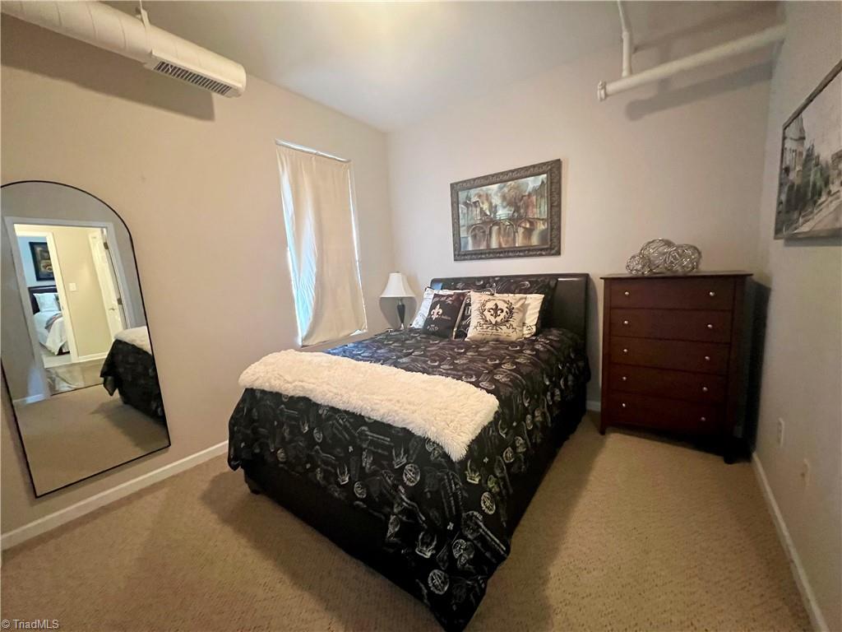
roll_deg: +3.8
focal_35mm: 13
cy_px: 316
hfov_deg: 106.2
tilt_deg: -8.4
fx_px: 316
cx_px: 421
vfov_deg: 89.9
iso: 1000
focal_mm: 1.57
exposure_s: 1/60
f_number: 1.8
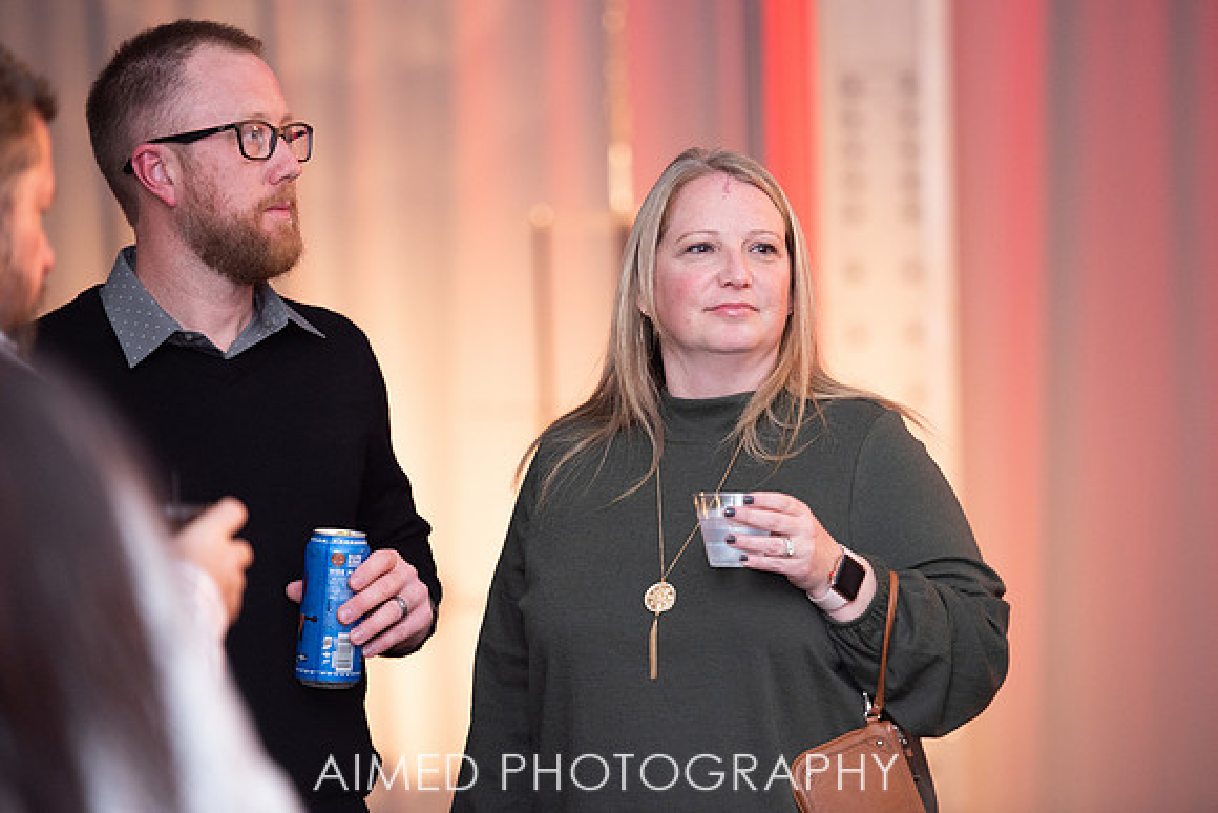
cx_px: 646
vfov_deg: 7.8
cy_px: 385
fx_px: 5972
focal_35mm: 176
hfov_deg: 11.6
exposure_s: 1/200
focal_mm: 165
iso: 1600
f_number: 2.8
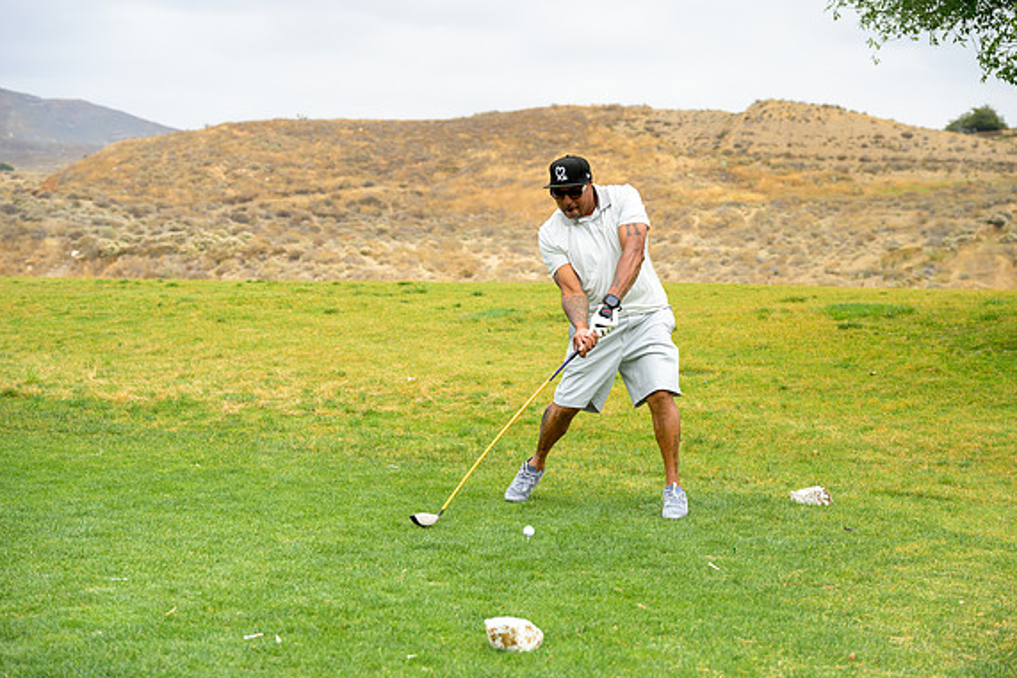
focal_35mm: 63
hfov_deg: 31.9
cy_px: 339
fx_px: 1780
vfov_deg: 21.6
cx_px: 515
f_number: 4
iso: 800
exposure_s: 1/6400
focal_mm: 62
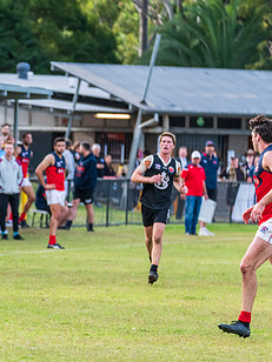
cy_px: 220
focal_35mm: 434
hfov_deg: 3.4
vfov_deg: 4.6
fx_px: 4547
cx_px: -58
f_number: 5.6
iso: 1000
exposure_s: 1/1250
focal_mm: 240
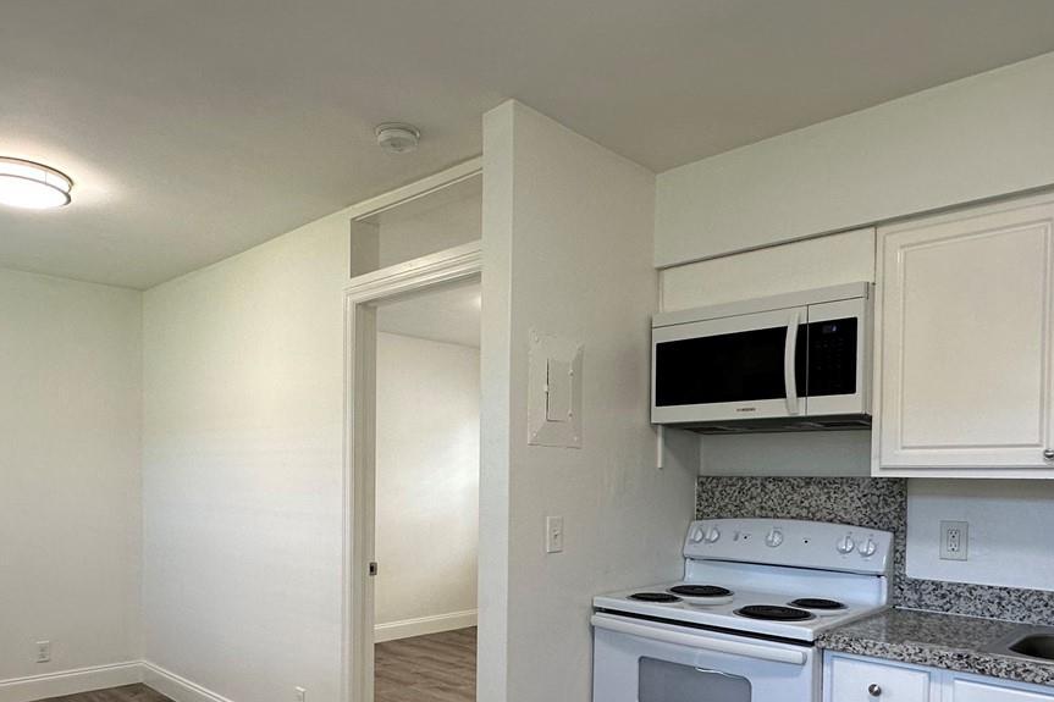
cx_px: 518
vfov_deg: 46.7
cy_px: 497
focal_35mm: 27
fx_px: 790
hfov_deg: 67.4
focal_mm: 2.22
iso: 160
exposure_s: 1/120
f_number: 2.2
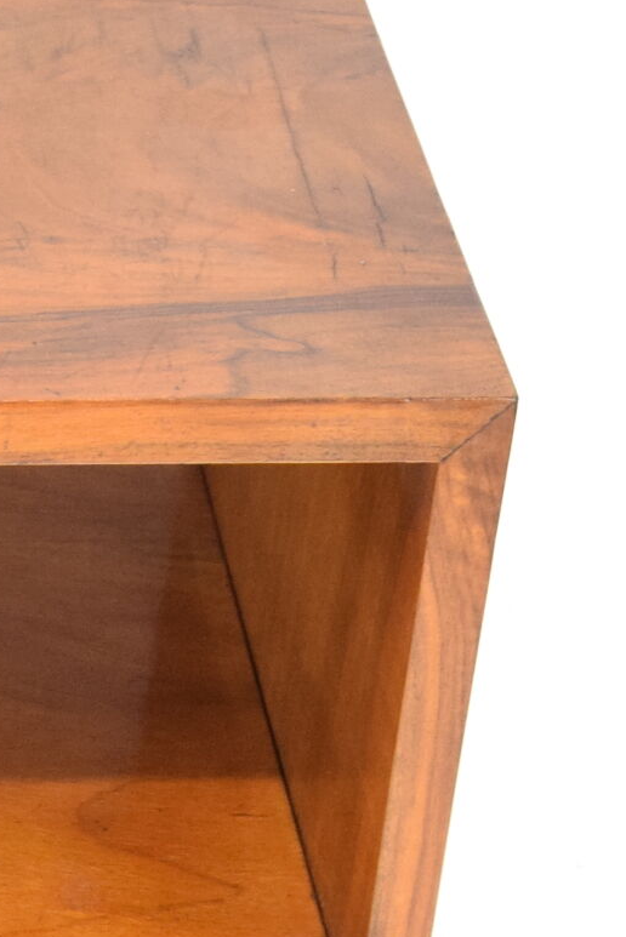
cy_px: 885
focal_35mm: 151
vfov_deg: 13.4
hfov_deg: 8.7
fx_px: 3935
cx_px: -511
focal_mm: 26
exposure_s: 1/125
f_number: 5.6
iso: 1600
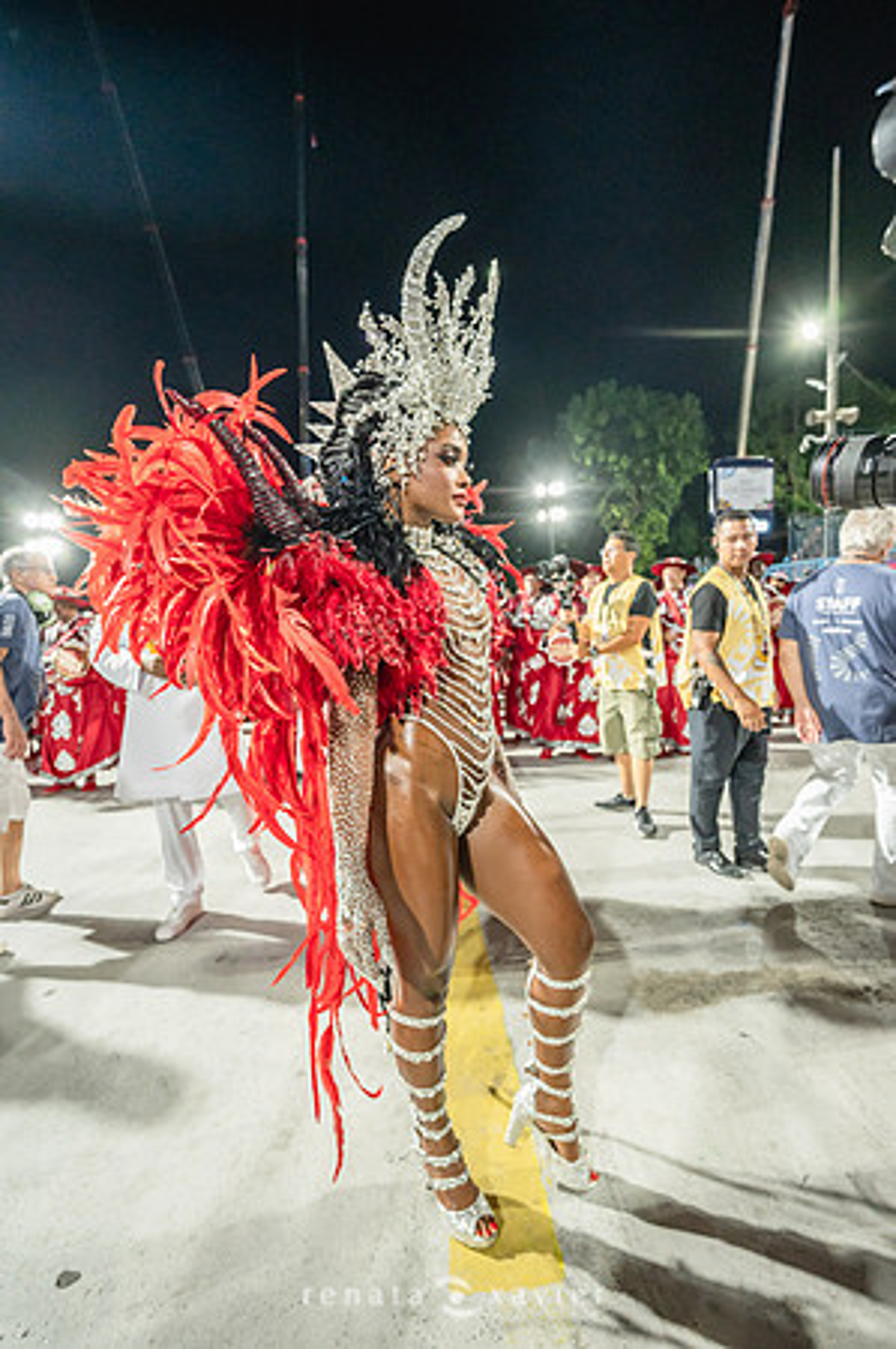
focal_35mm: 16
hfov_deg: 71.9
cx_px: 448
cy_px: 674
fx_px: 617
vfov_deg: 95.0
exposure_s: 1/320
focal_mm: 16.5
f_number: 4
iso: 3200
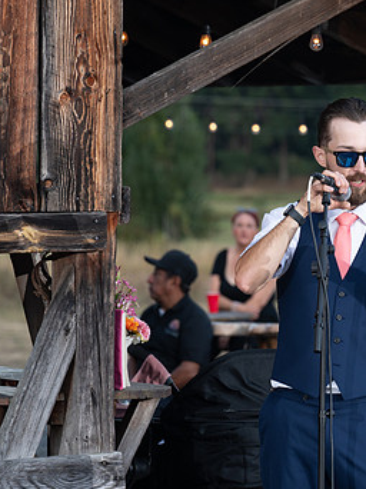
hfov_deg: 6.8
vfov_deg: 9.1
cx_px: 370
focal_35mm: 217
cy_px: 274
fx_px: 3063
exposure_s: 1/200
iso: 320
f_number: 5
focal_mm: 133
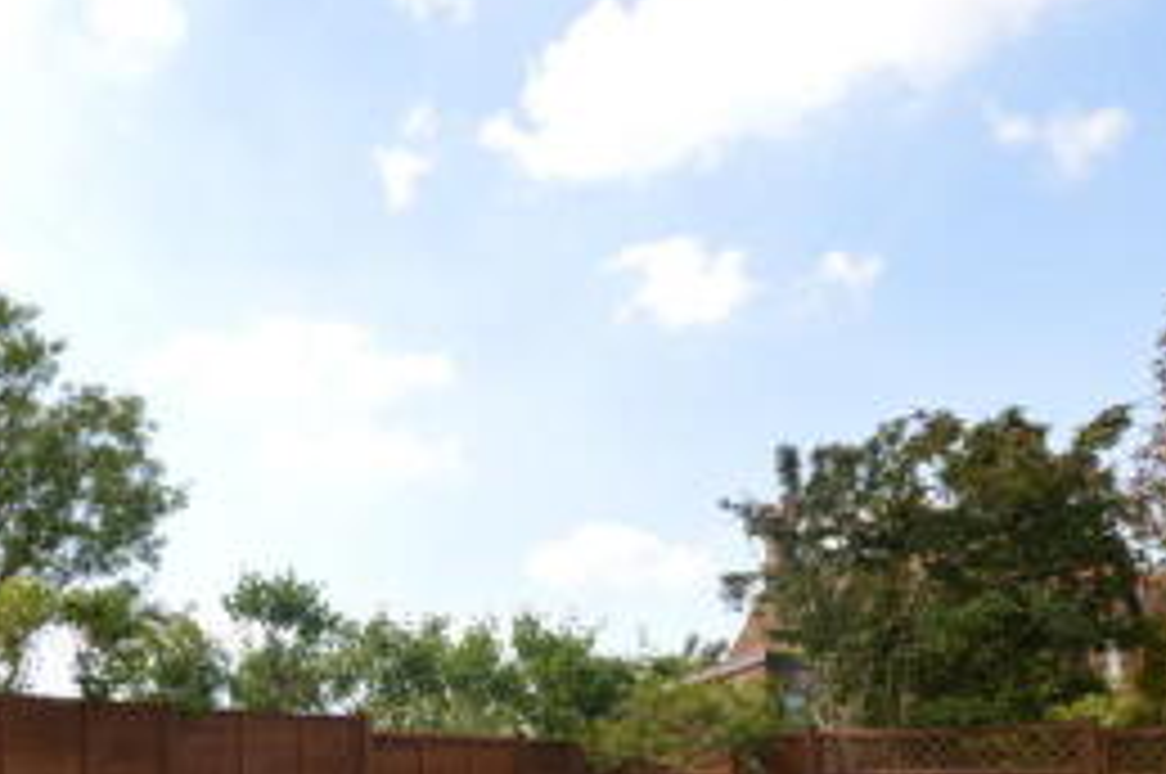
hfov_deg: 48.4
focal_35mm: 38
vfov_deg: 32.8
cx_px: 261
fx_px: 1229
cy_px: 729
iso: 100
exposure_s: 1/160
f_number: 6.3
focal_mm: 10
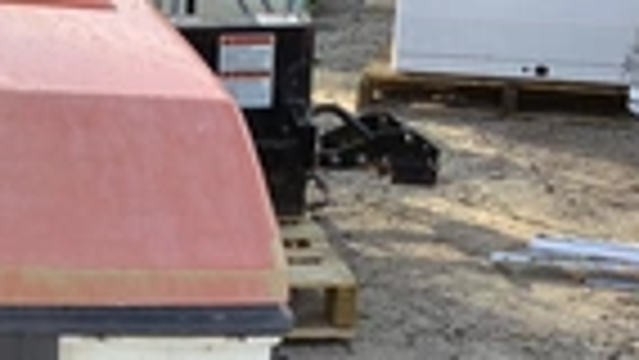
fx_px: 1610
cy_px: 333
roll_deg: +1.1
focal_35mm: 95
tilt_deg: -19.6
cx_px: -54
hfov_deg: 21.4
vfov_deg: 12.6
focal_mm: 3.3
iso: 25
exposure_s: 1/223
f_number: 2.4
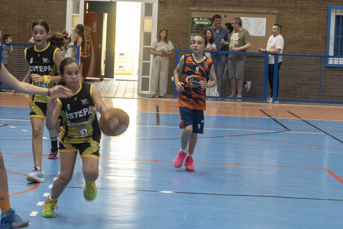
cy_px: 93
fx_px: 1048
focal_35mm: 110
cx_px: 65
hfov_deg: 18.4
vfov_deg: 12.4
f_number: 5.6
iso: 1000
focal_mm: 38
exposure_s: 1/160
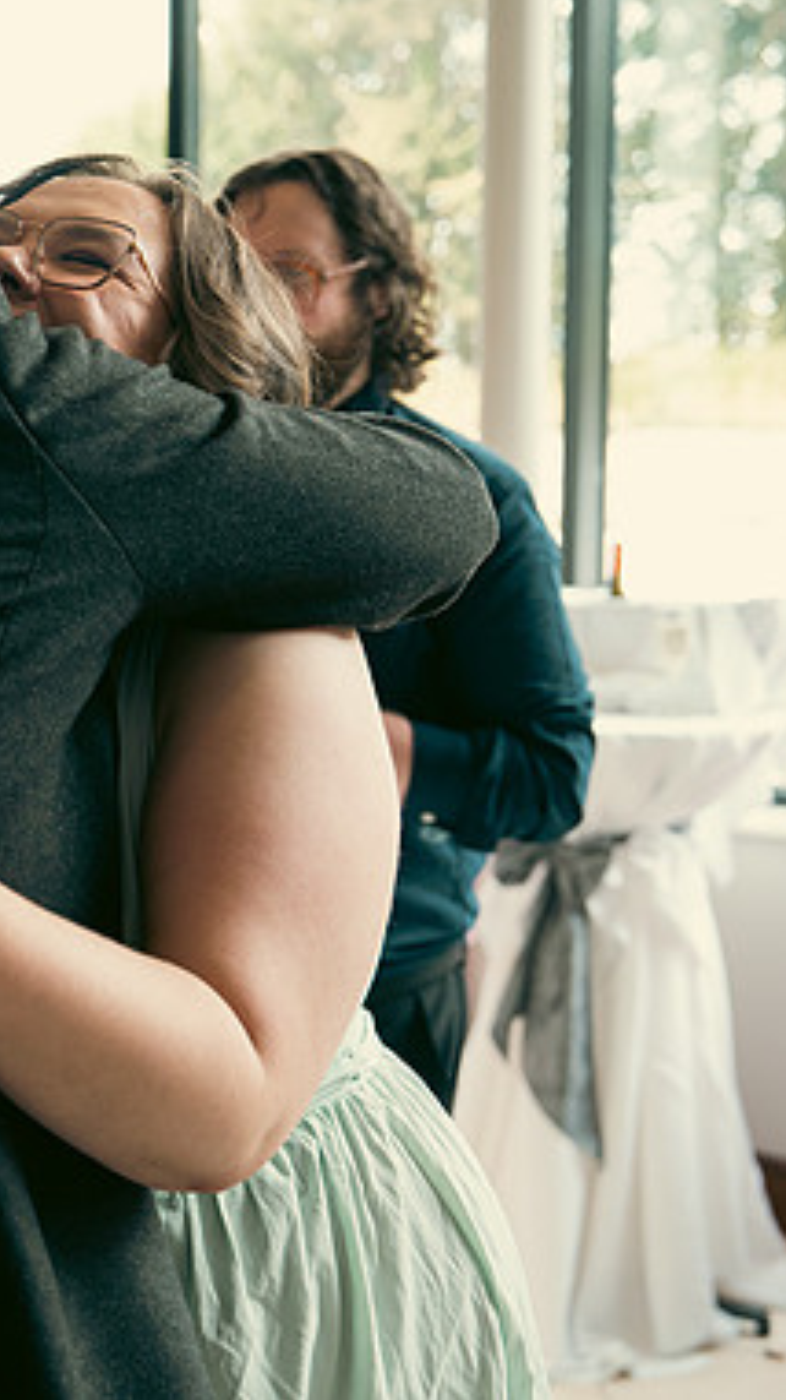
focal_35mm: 59
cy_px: 693
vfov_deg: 35.5
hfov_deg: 19.7
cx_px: -7
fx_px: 2188
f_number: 3.5
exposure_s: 1/160
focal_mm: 37
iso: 640
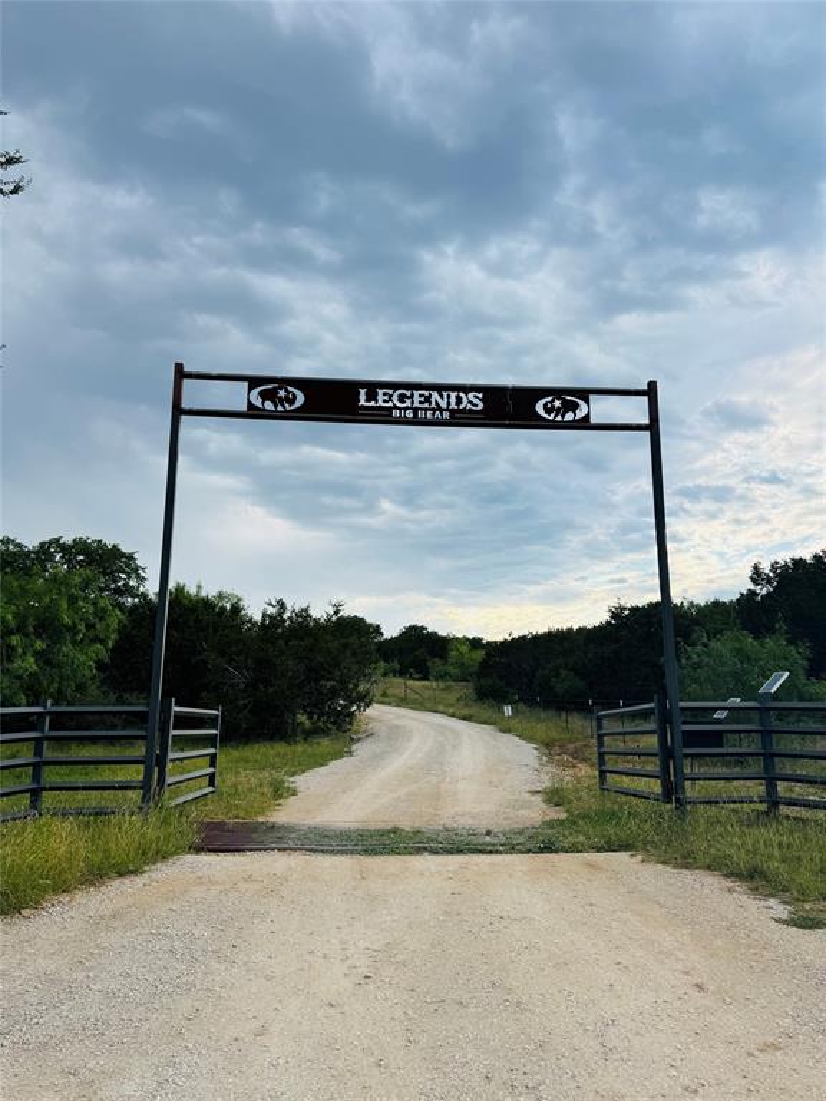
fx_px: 764
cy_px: 550
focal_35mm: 24
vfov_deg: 71.6
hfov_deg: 56.8
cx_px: 413
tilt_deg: +10.6
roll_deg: -0.2
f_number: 1.78
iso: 80
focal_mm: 6.76
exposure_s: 1/1524
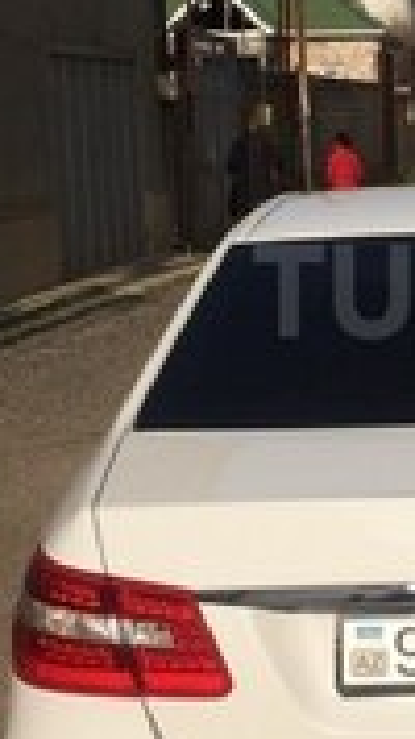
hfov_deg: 13.2
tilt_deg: -7.0
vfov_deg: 24.1
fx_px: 1723
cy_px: 291
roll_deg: +3.0
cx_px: 573
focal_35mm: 88
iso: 32
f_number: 2.2
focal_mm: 4.15
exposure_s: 1/5128
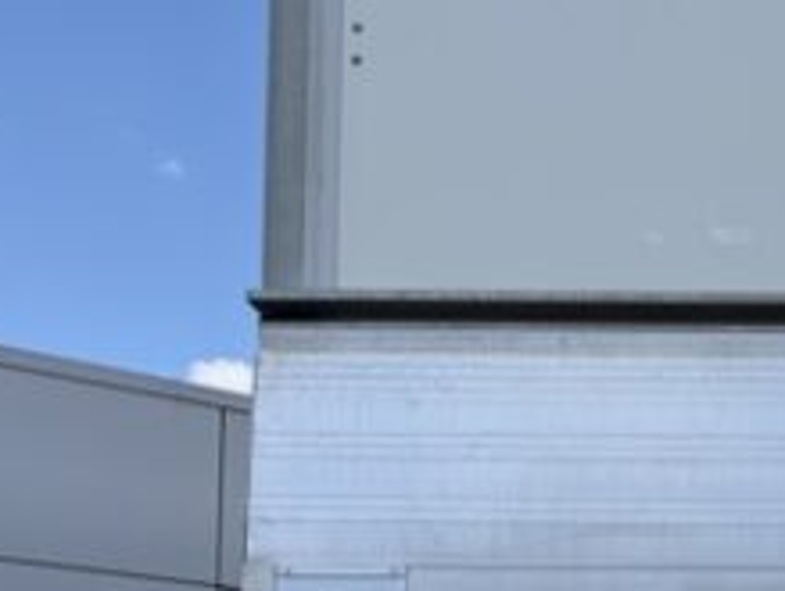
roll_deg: -1.3
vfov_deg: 16.6
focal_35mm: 84
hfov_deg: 21.7
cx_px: 921
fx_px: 1908
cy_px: 774
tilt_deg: +2.0
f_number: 1.78
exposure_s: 1/3953
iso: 80
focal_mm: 6.76
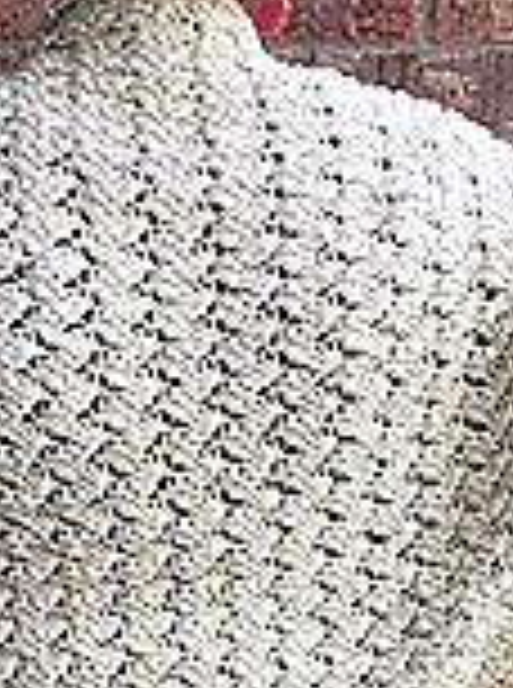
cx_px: 164
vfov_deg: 18.3
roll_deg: -1.0
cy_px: 1039
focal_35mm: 95
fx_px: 1885
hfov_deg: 15.5
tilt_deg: -22.1
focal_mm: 4.15
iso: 25
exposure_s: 1/304
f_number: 2.2
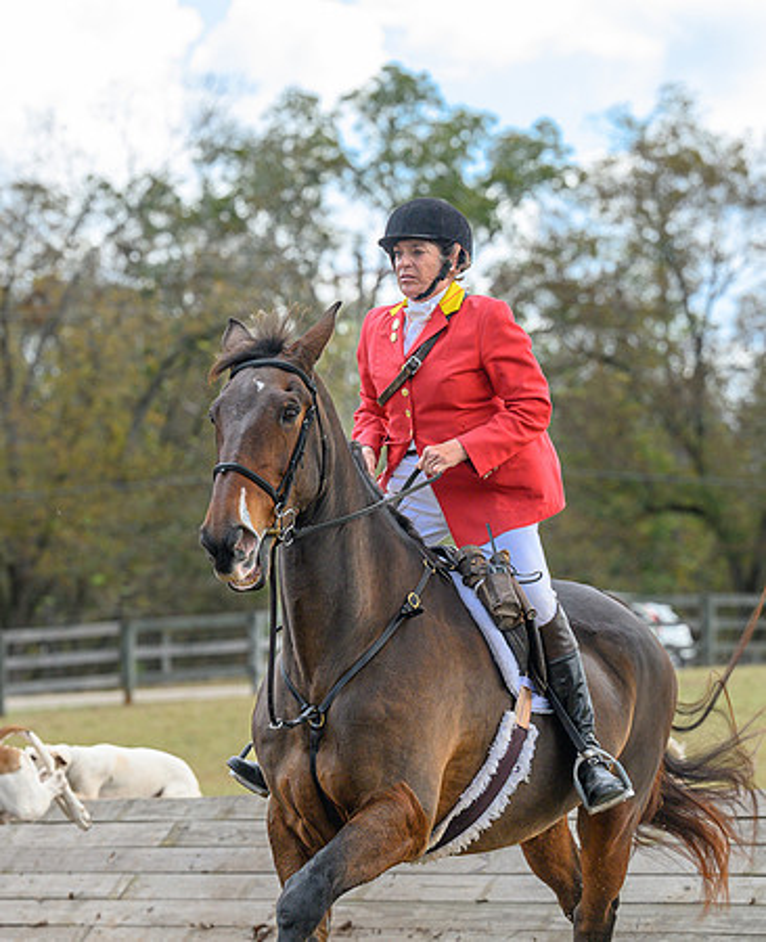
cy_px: 501
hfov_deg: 10.0
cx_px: 291
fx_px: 4356
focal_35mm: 155
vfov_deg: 12.3
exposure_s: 1/1000
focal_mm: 102
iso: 640
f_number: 3.5
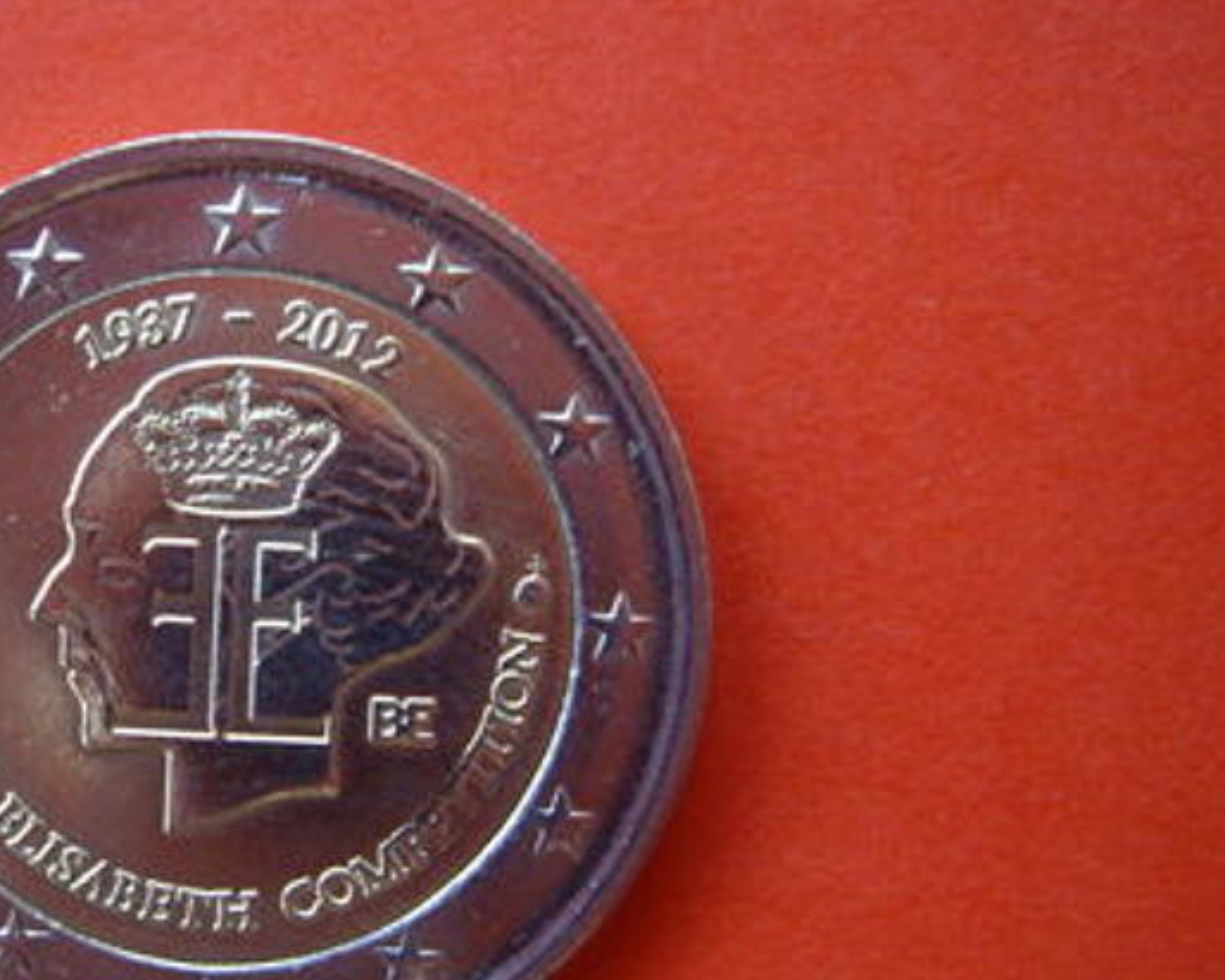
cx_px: 269
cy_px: 637
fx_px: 2610
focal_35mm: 72
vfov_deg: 21.2
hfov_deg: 26.0
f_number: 2.8
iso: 200
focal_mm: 7.9
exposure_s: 1/80
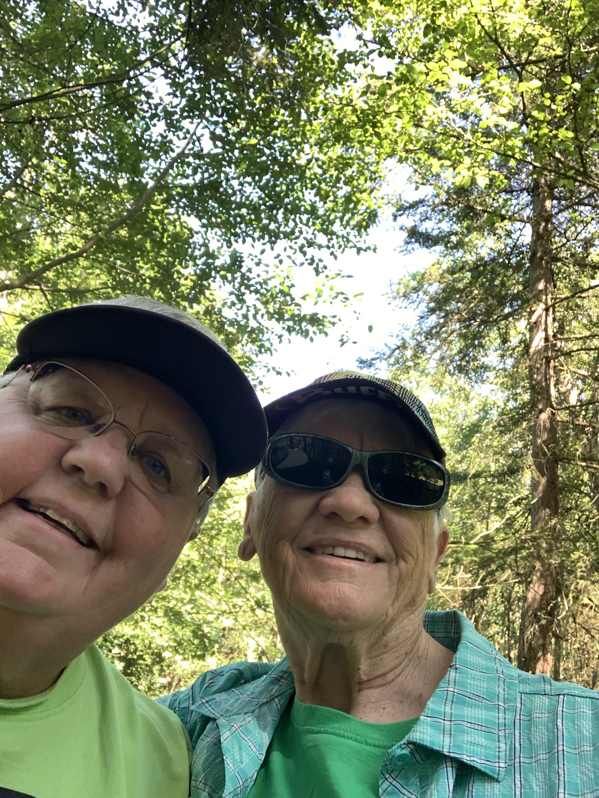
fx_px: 738
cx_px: 300
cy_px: 399
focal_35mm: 32
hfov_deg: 44.2
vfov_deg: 56.8
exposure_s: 1/60
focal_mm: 2.87
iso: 125
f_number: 2.2
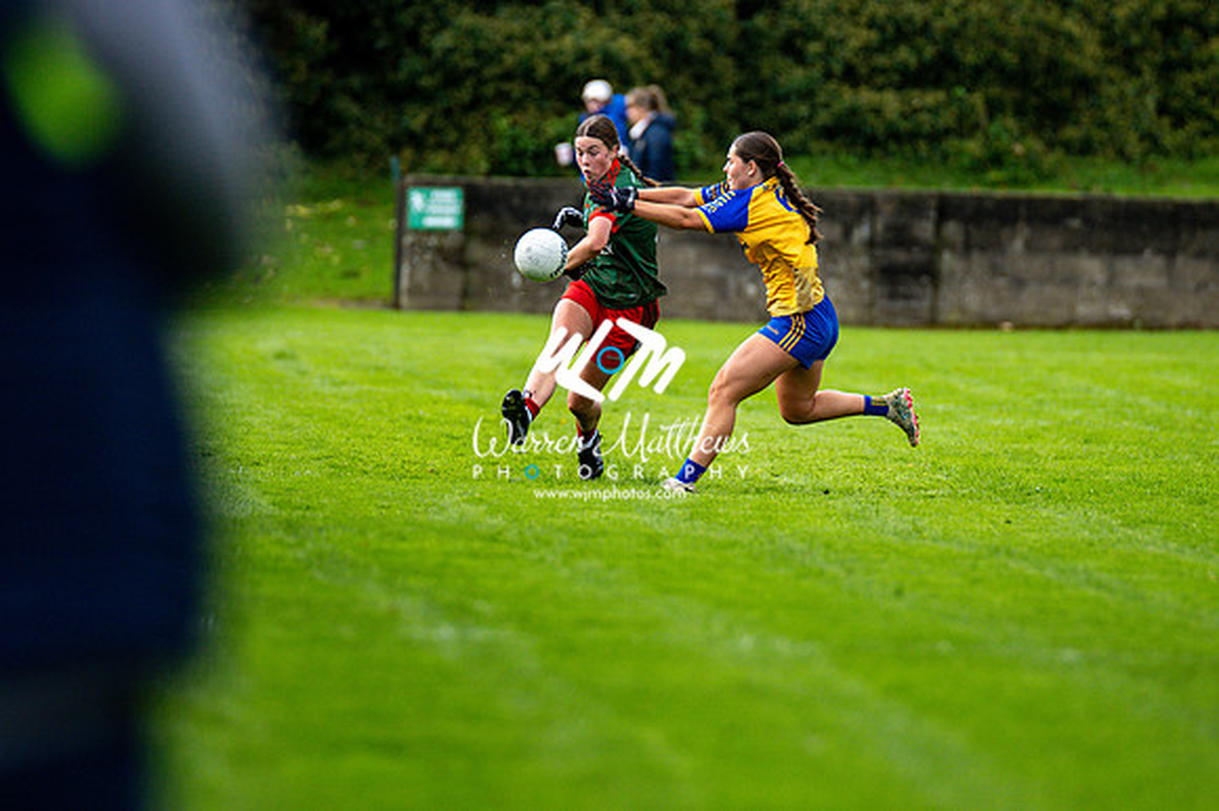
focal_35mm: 450
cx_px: 610
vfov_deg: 3.1
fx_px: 15228
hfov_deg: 4.6
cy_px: 406
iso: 450
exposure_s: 1/3200
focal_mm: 300
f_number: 2.8
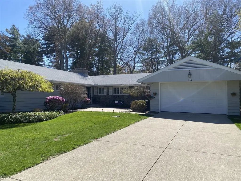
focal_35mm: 26
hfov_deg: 67.3
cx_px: 120
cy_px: 90
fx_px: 181
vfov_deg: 53.1
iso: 32
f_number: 1.8
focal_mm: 4.25
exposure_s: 1/2410
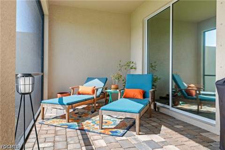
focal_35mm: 25
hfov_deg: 71.6
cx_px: 112
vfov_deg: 51.2
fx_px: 156
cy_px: 75
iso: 640
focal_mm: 25
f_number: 10
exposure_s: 1/100
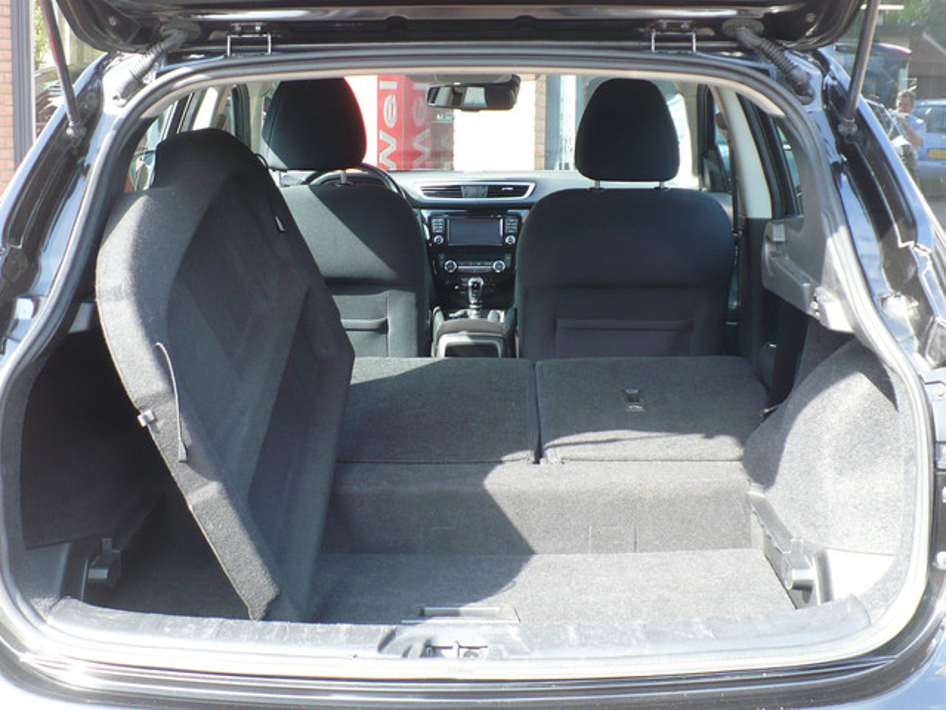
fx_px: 1339
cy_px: 355
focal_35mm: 49
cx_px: 473
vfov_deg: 29.7
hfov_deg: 38.9
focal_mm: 6.1
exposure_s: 1/80
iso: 100
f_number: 2.8
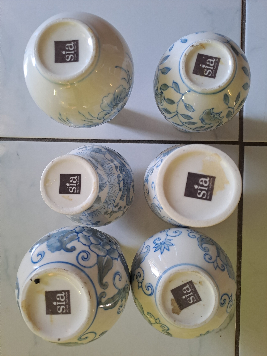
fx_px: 257
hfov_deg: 54.9
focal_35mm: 25
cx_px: 134
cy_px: 178
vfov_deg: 69.4
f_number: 1.8
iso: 200
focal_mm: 4.65
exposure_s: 1/50
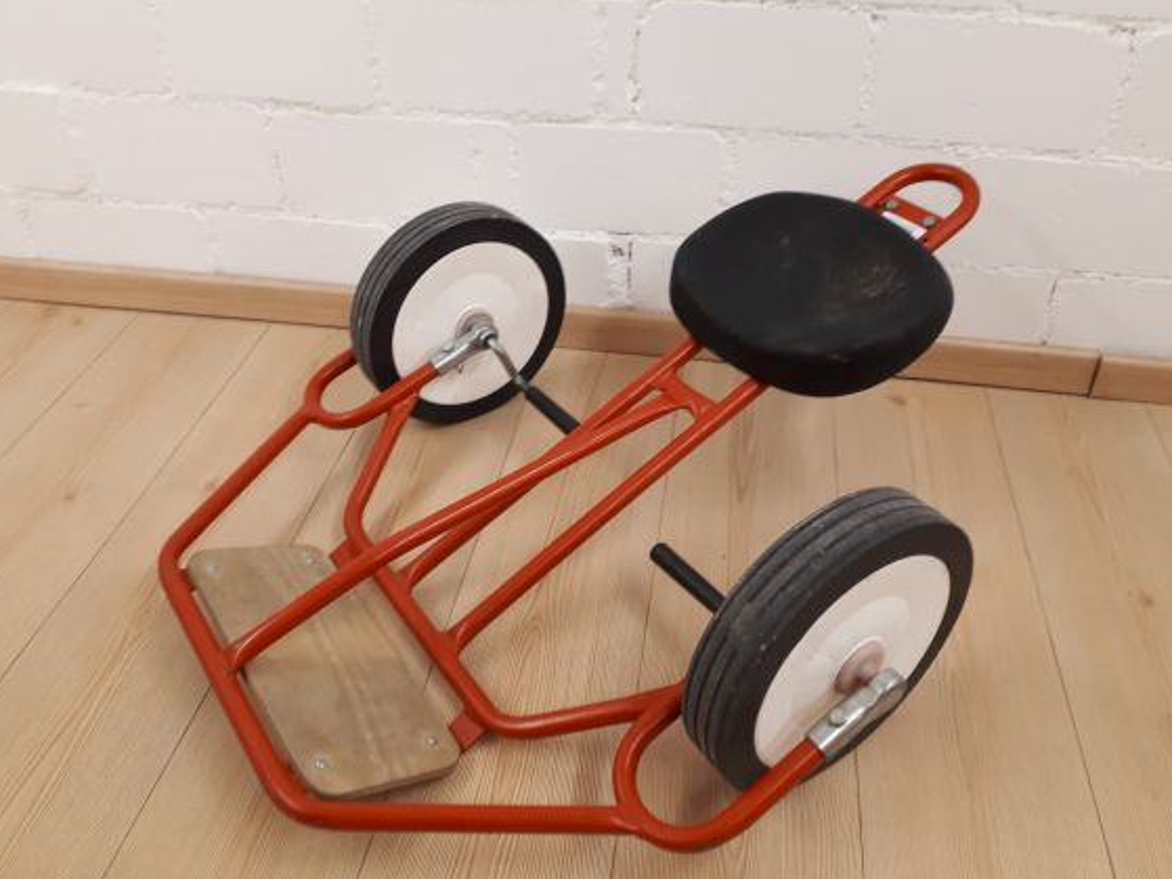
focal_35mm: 29
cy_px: 434
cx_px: 600
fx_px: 982
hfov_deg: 61.7
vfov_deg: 48.2
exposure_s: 1/33
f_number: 1.9
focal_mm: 3.6
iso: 100
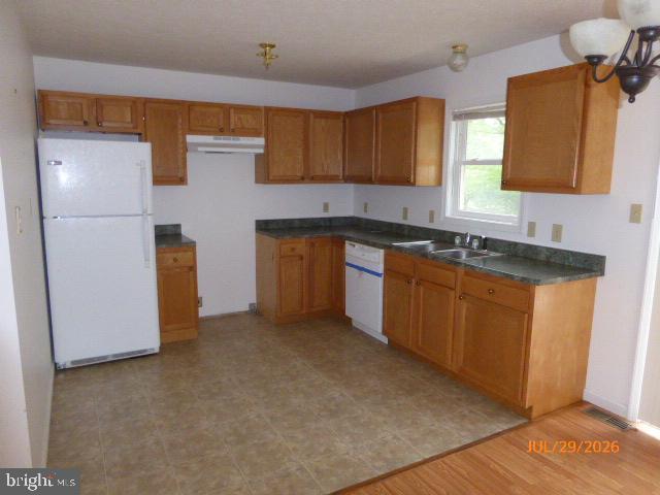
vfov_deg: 56.8
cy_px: 248
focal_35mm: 24
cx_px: 330
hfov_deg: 71.6
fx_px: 458
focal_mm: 4.3
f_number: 3.3
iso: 800
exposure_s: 1/60
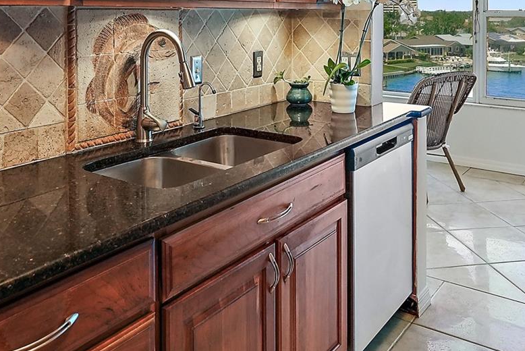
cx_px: 262
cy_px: 0
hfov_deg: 51.9
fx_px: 540
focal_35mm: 37
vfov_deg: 33.0
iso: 1600
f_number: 4
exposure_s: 1/125
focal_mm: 18
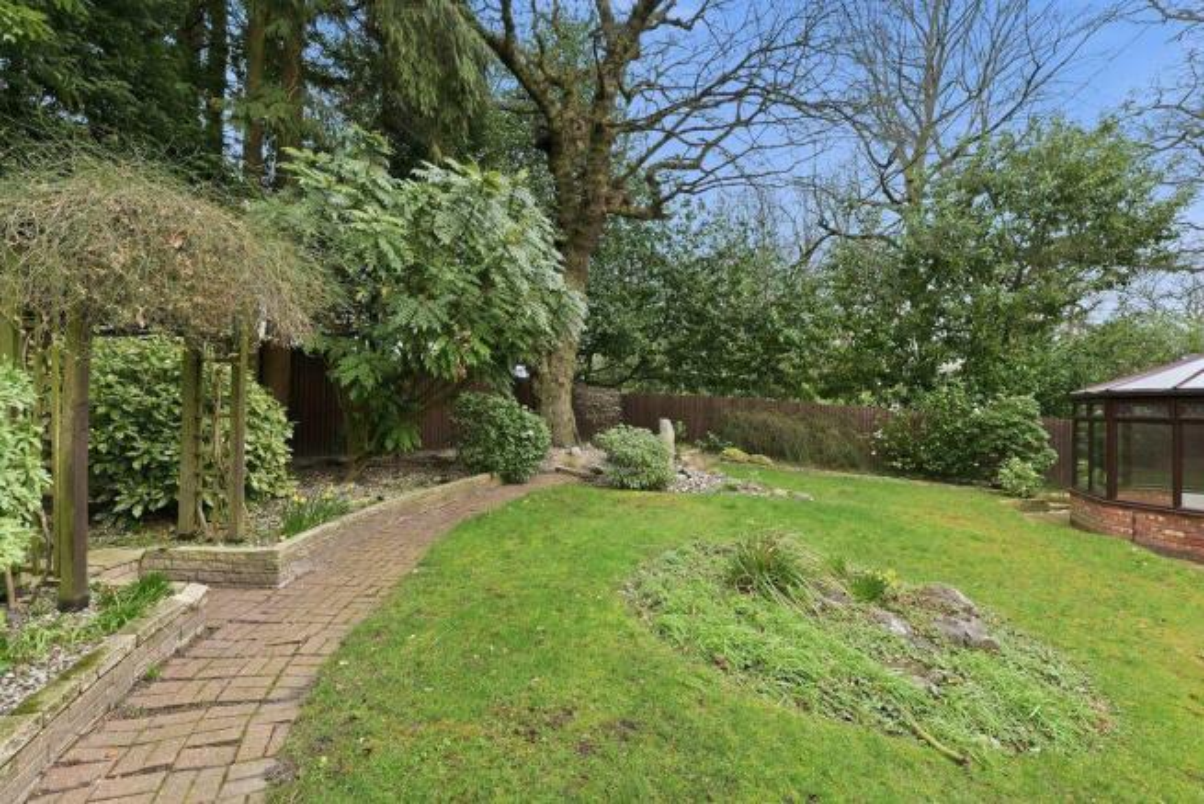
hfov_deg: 104.2
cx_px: 602
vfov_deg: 81.2
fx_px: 468
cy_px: 402
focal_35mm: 14
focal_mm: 14
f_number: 9
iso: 1000
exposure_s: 1/160
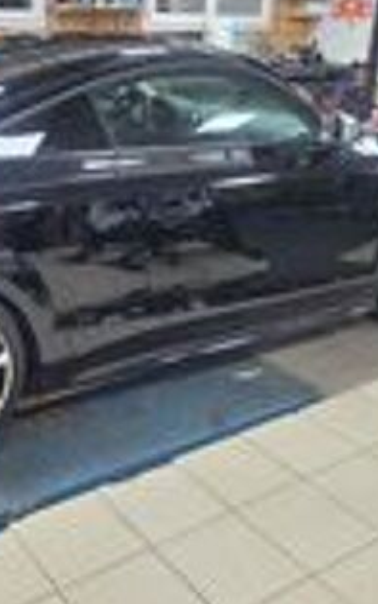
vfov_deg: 47.2
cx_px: 96
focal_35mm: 42
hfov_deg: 30.1
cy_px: 293
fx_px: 692
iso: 320
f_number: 1.8
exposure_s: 1/100
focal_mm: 5.4
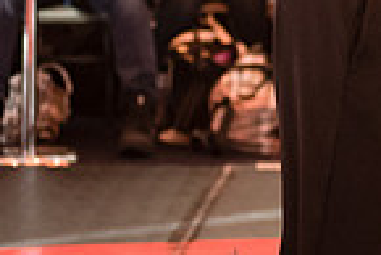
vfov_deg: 4.0
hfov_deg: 5.8
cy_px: -88
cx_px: 741
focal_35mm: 345
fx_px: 3655
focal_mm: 80
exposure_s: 1/400
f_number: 3.5
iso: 3200
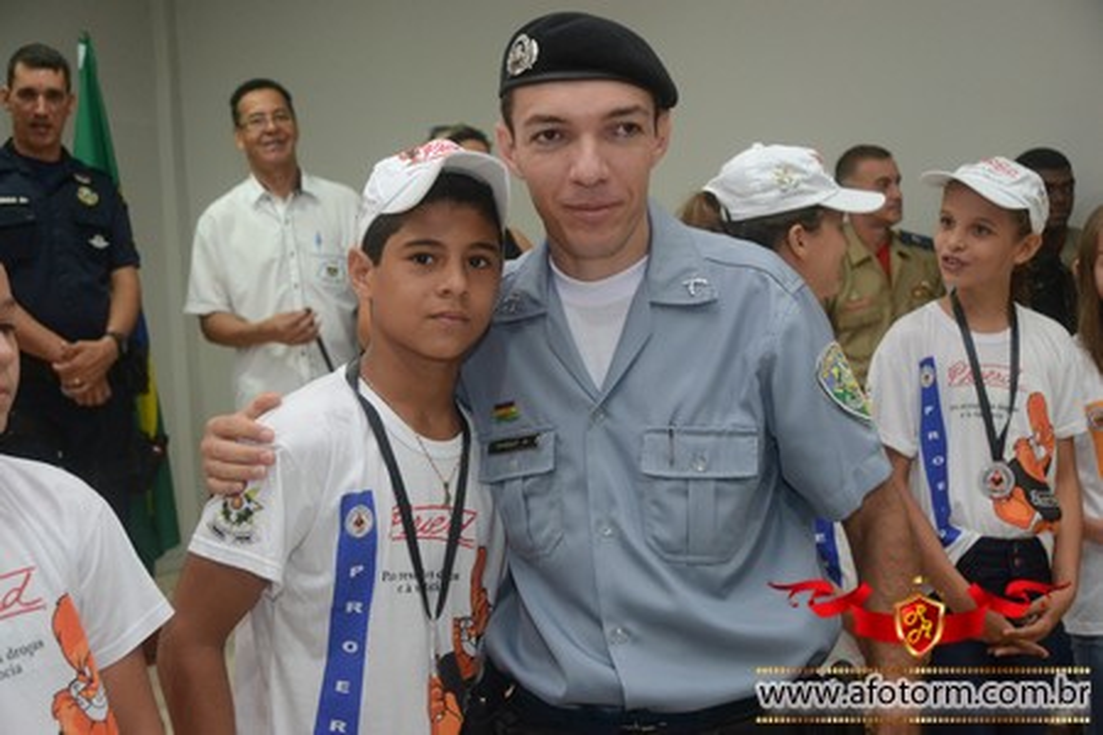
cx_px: 552
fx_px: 1608
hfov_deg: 37.9
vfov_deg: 25.8
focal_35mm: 52
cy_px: 368
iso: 1600
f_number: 4.2
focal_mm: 35
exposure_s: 1/80
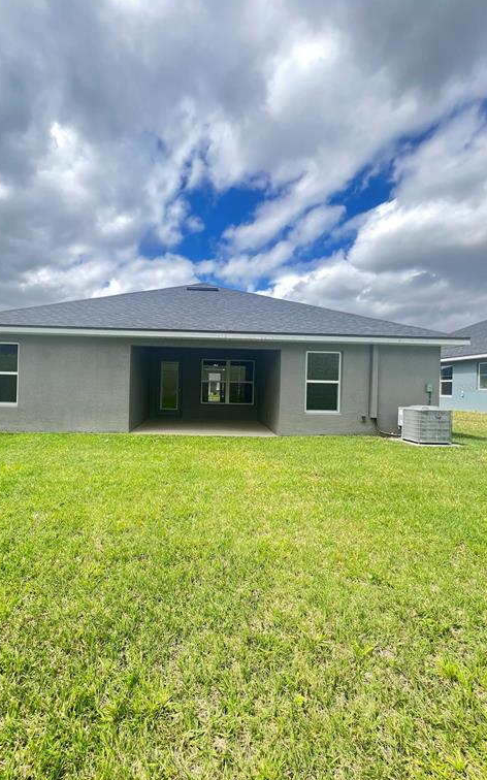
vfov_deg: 105.3
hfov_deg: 78.1
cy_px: 387
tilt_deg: +2.0
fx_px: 298
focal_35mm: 14
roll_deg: -0.9
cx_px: 207
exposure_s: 1/340
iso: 32
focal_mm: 1.57
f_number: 1.8
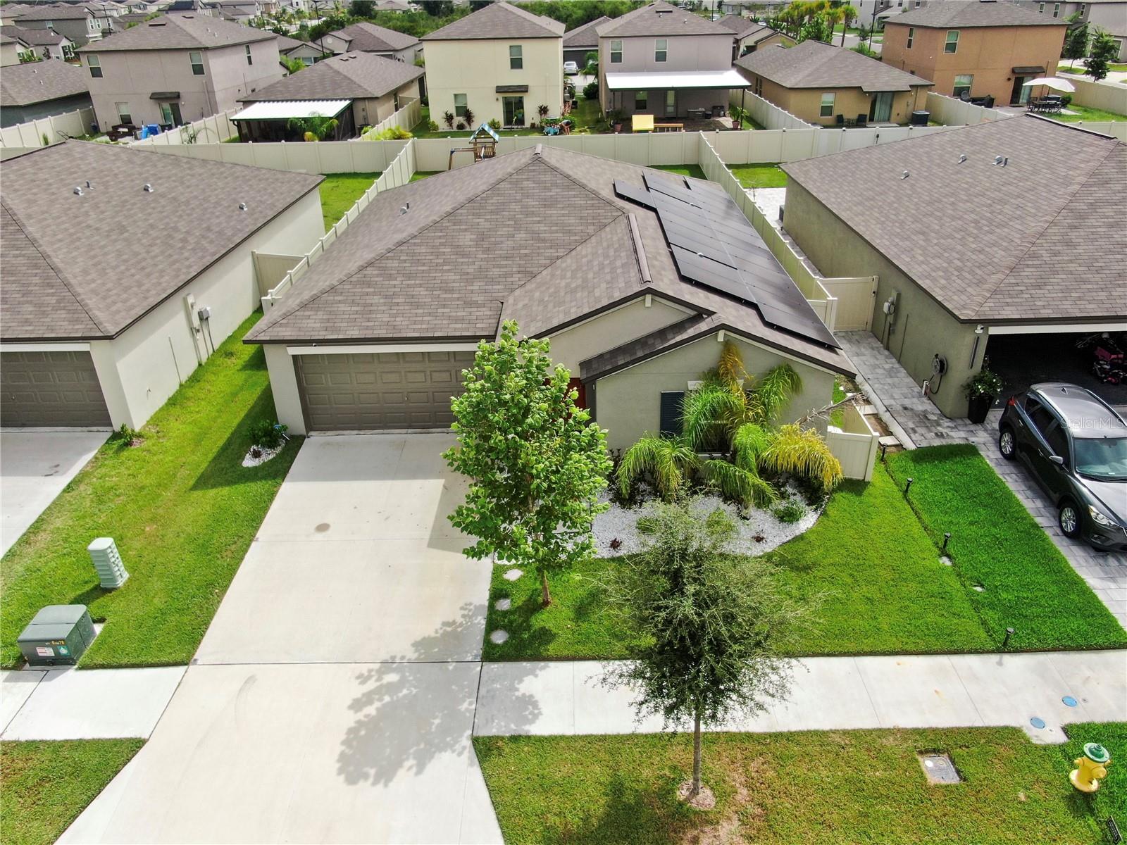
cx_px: 564
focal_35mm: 25
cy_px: 422
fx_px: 814
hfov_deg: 69.4
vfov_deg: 54.9
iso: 100
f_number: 2.8
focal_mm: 4.48
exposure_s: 1/1250
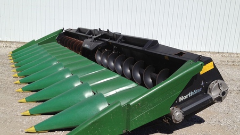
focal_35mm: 46
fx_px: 293
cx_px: 115
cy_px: 99
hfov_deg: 44.6
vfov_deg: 25.7
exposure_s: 1/3690
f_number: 2.4
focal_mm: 4.28
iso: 64
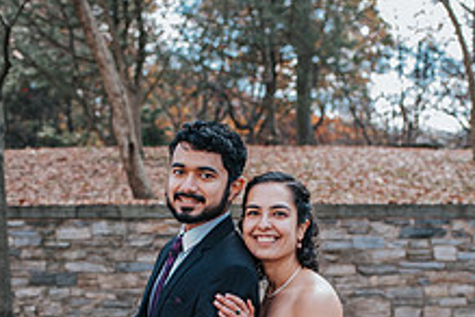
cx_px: 223
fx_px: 950
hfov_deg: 28.1
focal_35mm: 72
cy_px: 330
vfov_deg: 18.4
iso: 900
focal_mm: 35
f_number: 3.2
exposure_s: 1/640
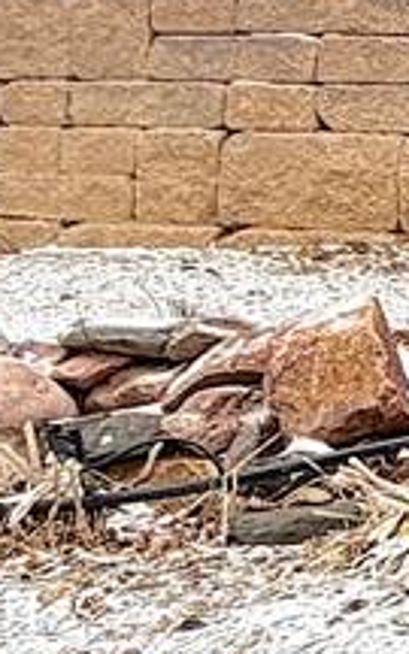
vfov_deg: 18.8
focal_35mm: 110
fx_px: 1962
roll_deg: -1.6
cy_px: 136
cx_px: 1269
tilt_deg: -1.3
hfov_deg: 9.2
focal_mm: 2.22
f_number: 2.2
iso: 40
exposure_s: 1/180
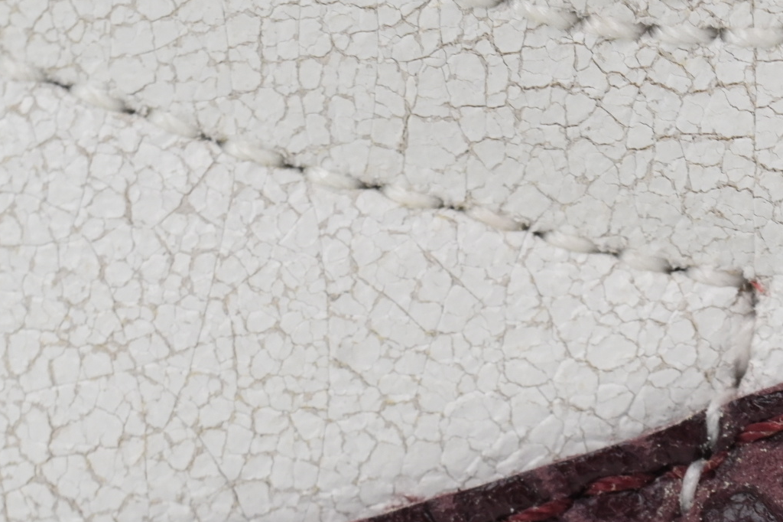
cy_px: 812
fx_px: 8153
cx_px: 809
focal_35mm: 375
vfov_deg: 3.6
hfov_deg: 5.5
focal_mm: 93
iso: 400
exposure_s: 1/100
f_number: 11
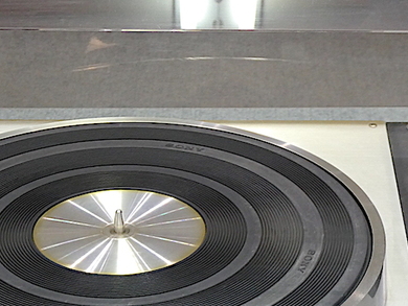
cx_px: 213
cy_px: 330
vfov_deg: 11.9
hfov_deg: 16.0
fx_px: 1451
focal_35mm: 123
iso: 200
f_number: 4.1
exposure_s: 1/5
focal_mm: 9
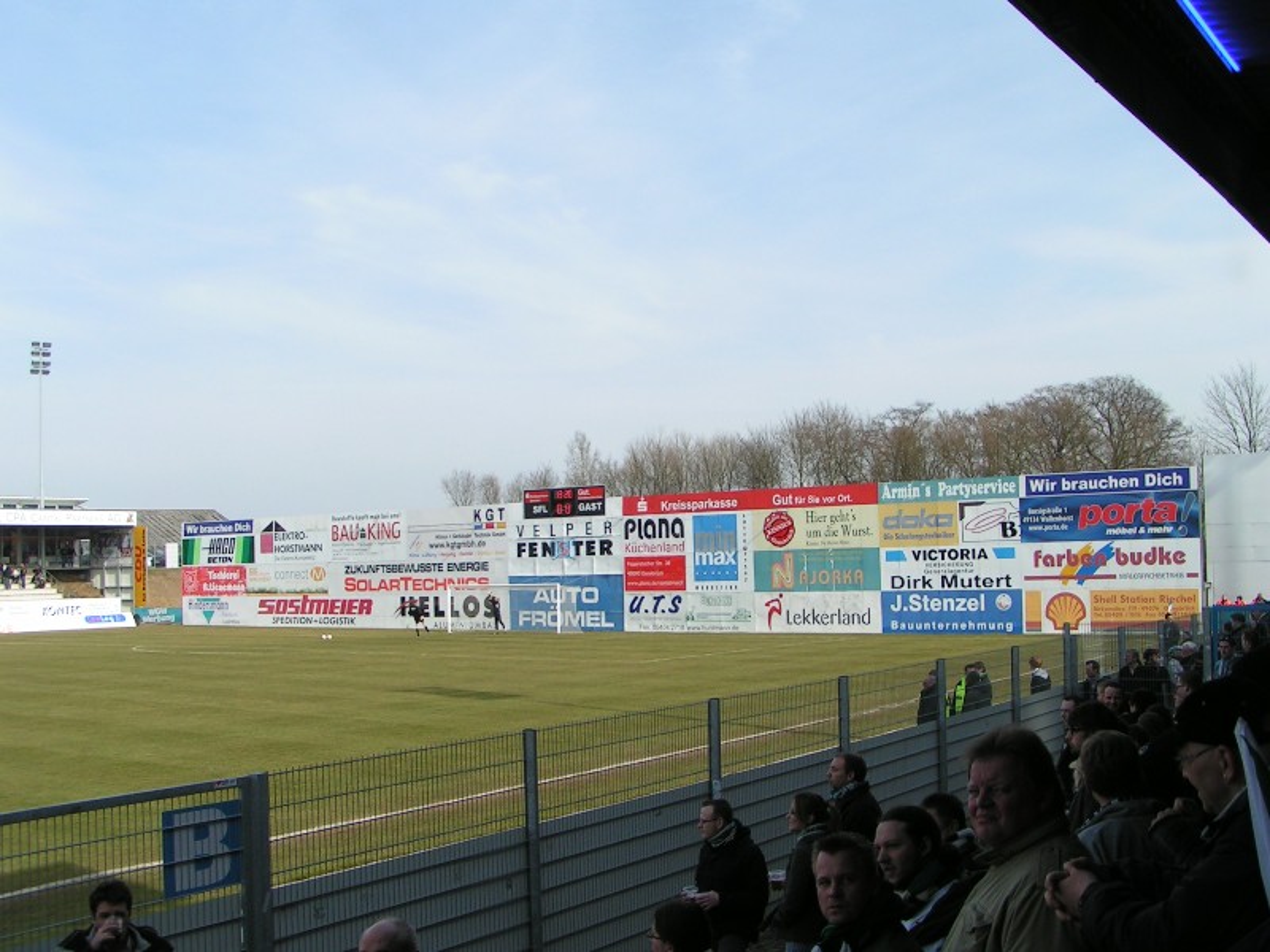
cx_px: 635
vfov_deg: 37.7
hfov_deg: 49.0
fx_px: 1394
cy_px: 476
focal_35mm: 38
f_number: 5.6
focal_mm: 5.8
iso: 50
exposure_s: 1/400
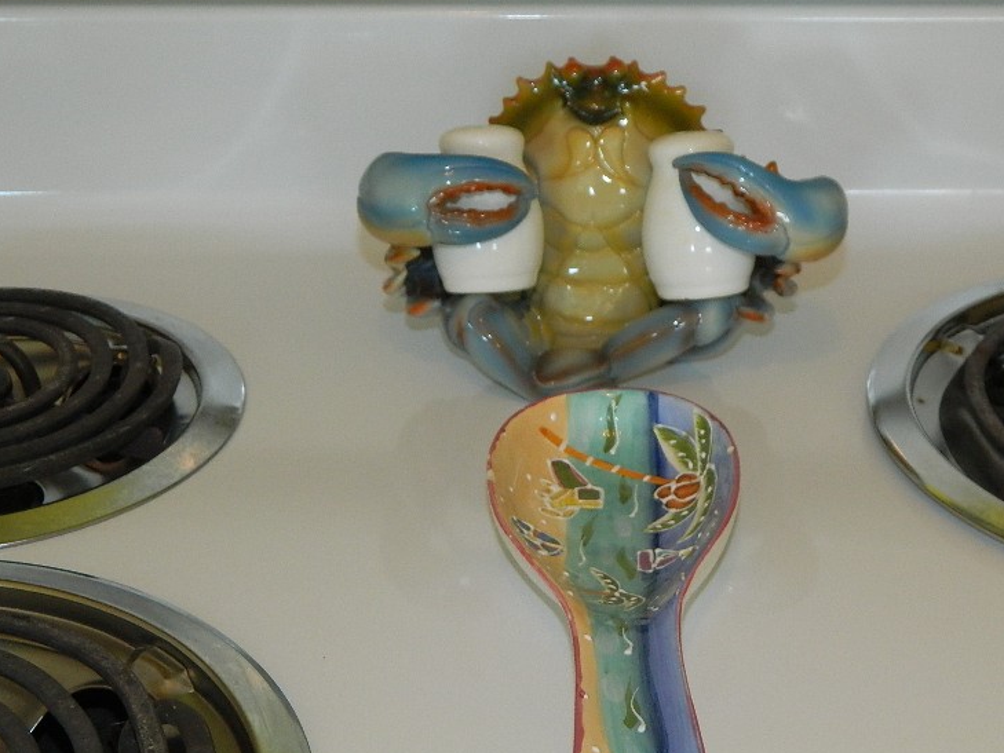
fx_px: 1915
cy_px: 463
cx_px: 565
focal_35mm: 66
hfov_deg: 29.4
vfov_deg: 22.2
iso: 200
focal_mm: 8.4
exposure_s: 1/30
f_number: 3.6
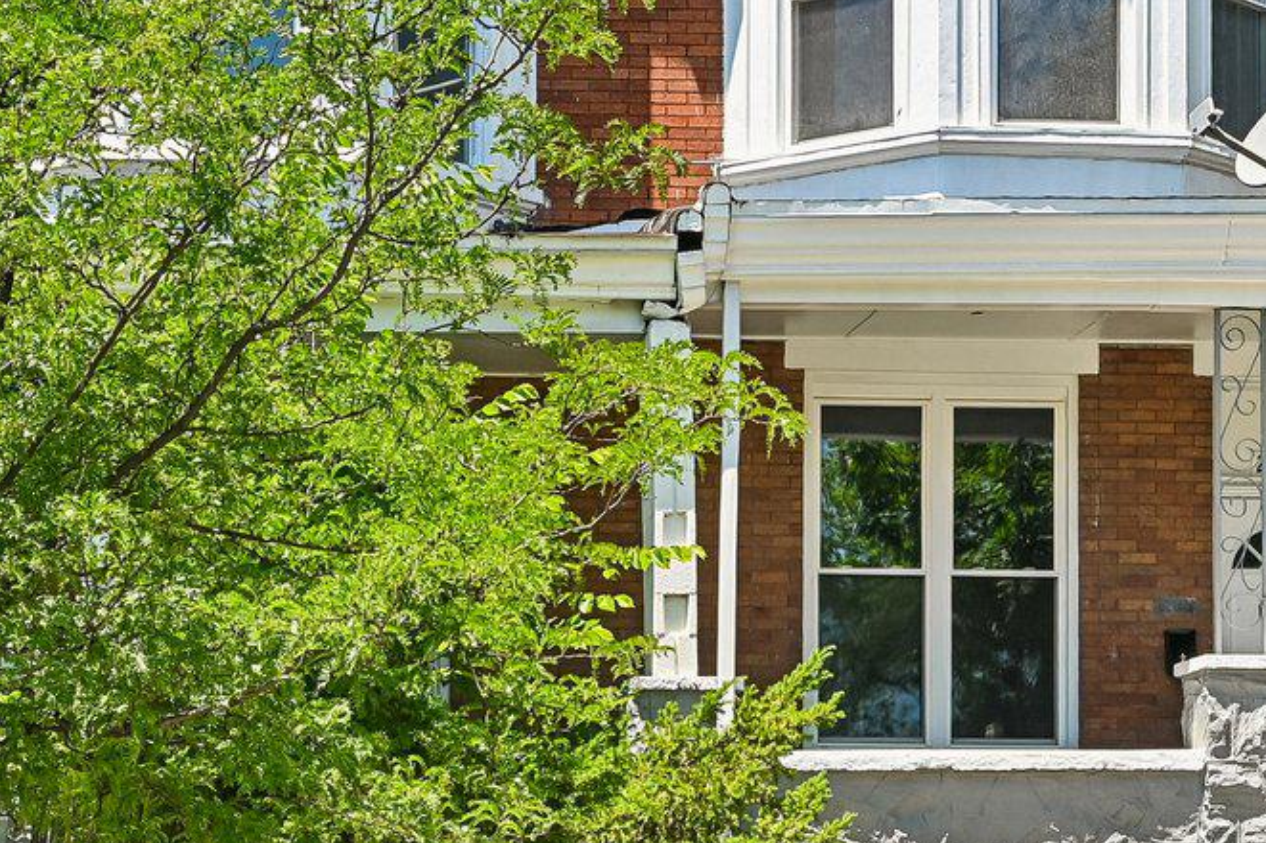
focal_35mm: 93
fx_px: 3269
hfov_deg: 21.7
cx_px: 335
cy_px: 539
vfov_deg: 14.7
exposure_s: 1/160
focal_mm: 30
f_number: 8
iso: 100
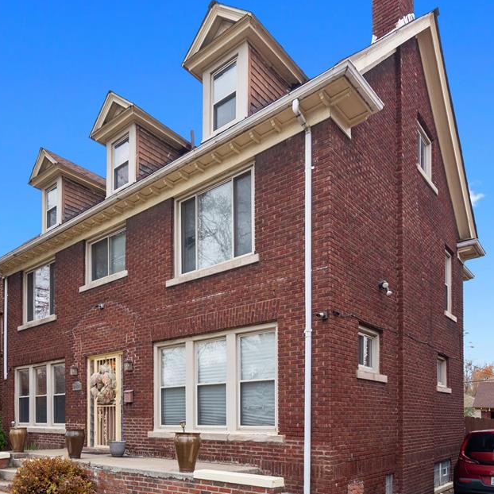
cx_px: 205
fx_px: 678
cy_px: 256
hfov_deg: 39.9
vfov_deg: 40.0
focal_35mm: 42
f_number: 9
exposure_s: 1/8
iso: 400
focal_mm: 30
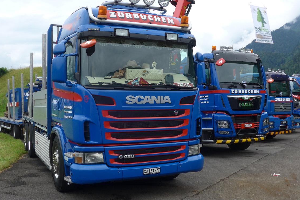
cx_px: 141
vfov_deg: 33.4
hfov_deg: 48.4
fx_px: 333
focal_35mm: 40
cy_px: 92
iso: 80
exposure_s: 1/640
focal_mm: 7.5
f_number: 2.8
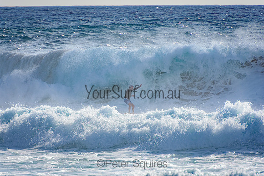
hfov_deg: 3.4
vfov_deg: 2.3
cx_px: 132
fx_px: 4401
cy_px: 88
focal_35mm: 600
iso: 250
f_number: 5.6
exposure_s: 1/2000
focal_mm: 400
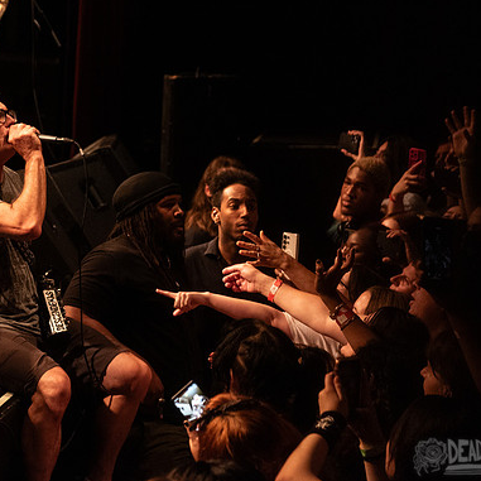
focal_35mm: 117
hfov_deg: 14.8
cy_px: 175
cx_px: 125
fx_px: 1839
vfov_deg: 14.9
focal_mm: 70
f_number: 3.2
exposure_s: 1/125
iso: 3200
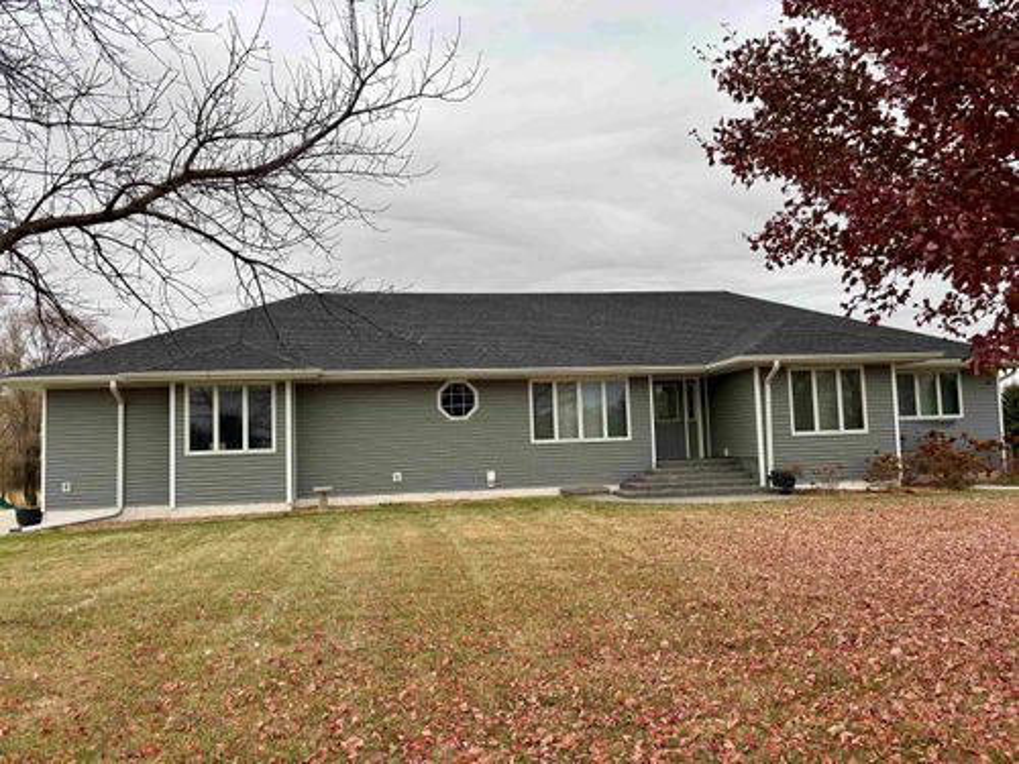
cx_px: 510
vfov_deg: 53.1
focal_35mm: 26
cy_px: 382
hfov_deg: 67.3
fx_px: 765
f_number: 1.6
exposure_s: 1/473
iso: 50
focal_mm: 5.96
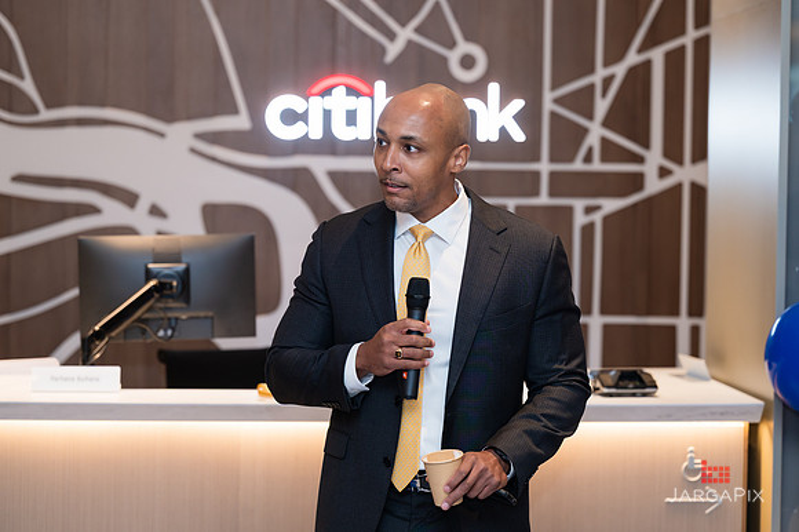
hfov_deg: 22.3
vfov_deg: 14.9
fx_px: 2027
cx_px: 400
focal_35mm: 91
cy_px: 263
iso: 400
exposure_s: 1/160
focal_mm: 88
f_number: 3.2
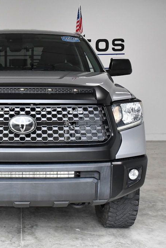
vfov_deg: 32.9
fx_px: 422
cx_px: 22
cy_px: 125
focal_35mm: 61
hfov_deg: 21.8
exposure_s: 1/1250
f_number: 6.3
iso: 2500
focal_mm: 27
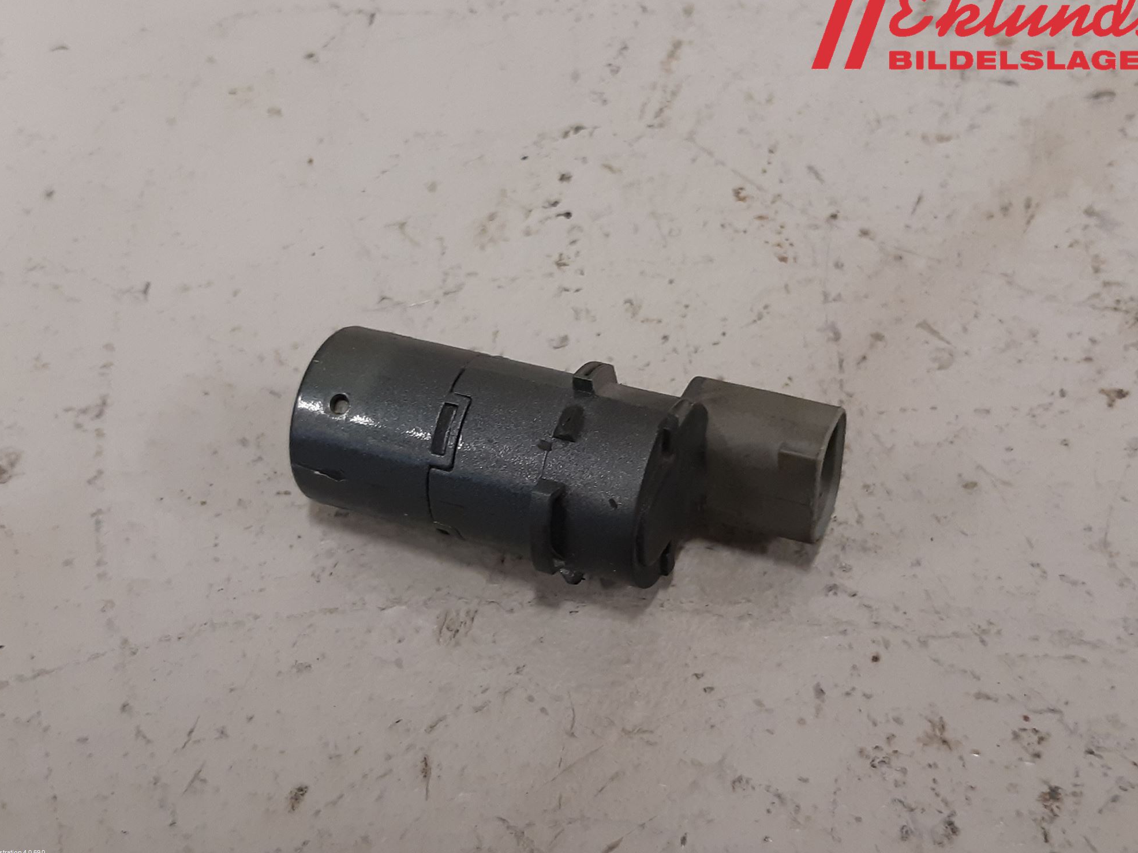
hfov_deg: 65.3
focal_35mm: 27
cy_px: 415
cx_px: 575
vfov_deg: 51.3
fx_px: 888
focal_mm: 3.93
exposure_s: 1/50
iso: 160
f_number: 1.7
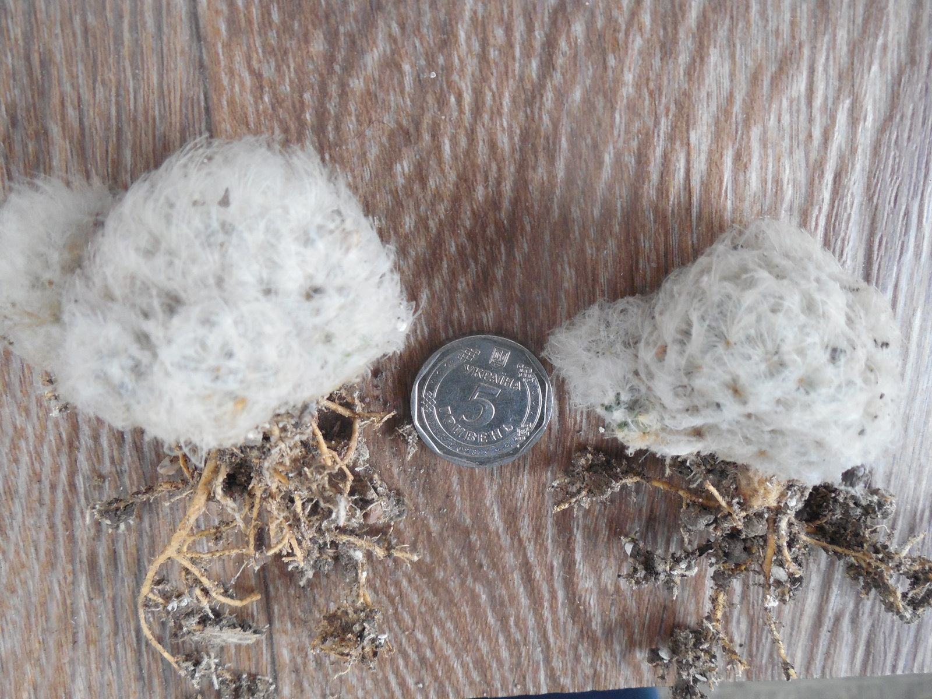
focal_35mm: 31
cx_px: 466
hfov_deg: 58.4
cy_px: 350
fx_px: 835
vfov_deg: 45.4
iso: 400
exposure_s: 1/20
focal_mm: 5.6
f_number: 3.6
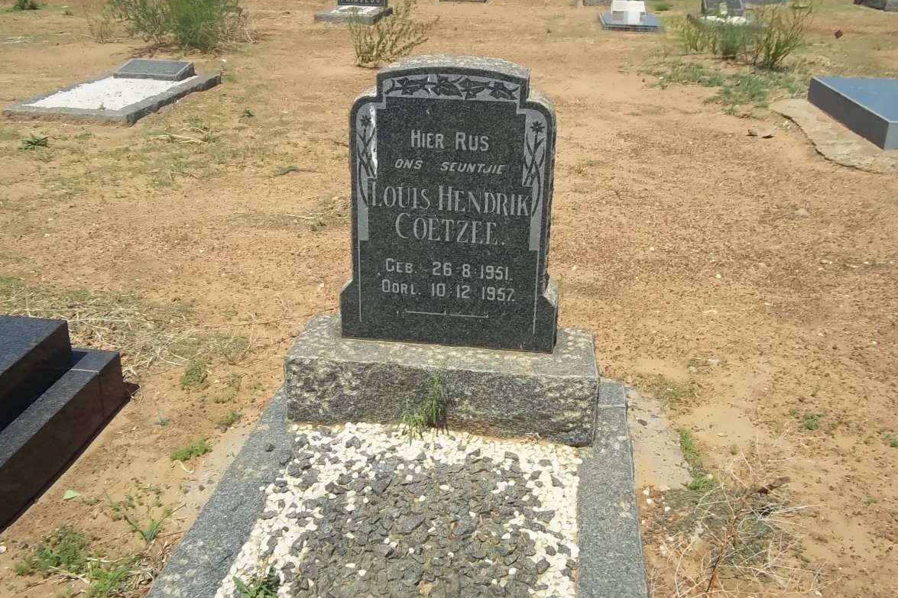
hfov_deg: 55.8
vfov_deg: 38.8
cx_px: 446
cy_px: 276
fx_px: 848
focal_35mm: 34
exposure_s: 1/500
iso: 80
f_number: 5.5
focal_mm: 5.7
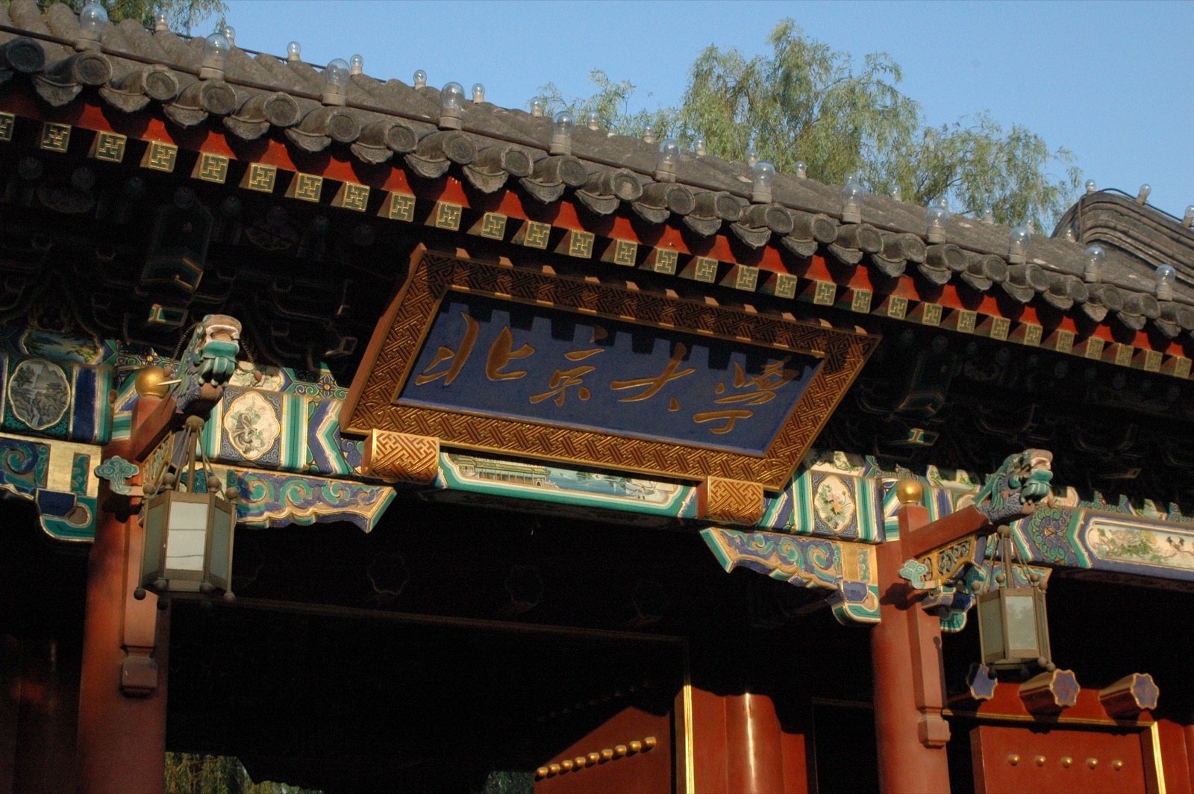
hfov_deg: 37.9
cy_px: 397
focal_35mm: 52
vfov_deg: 25.7
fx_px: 1740
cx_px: 597
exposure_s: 1/400
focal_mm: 35
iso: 1000
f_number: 10
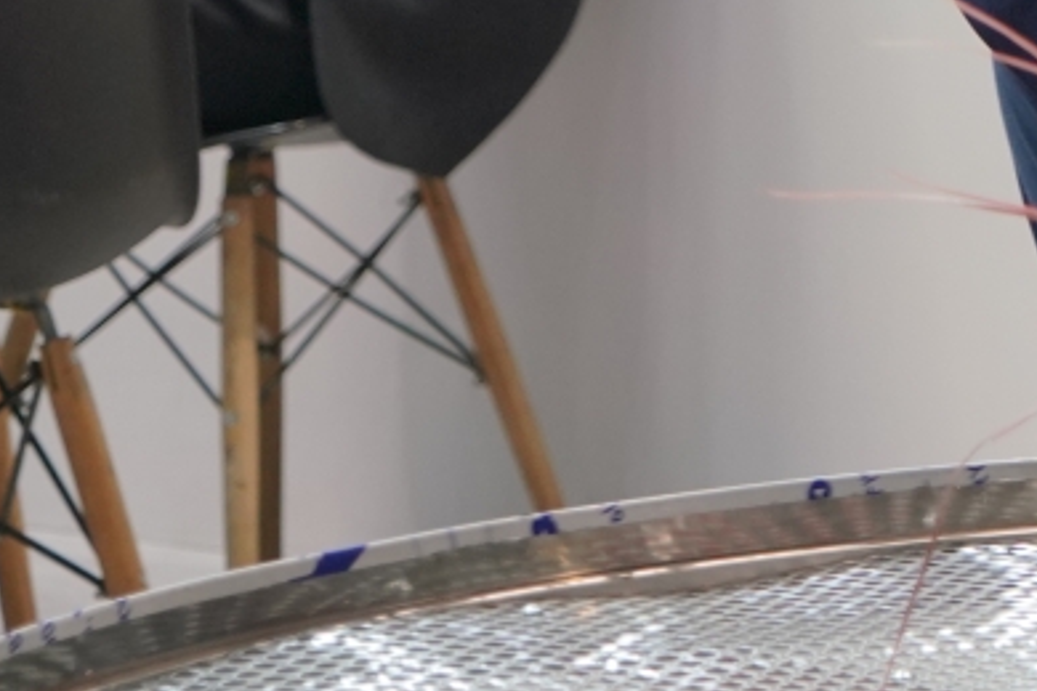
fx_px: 6654
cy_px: -853
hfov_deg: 8.3
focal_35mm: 231
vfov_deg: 5.8
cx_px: 2257
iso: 1000
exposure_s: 1/100
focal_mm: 50
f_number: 4
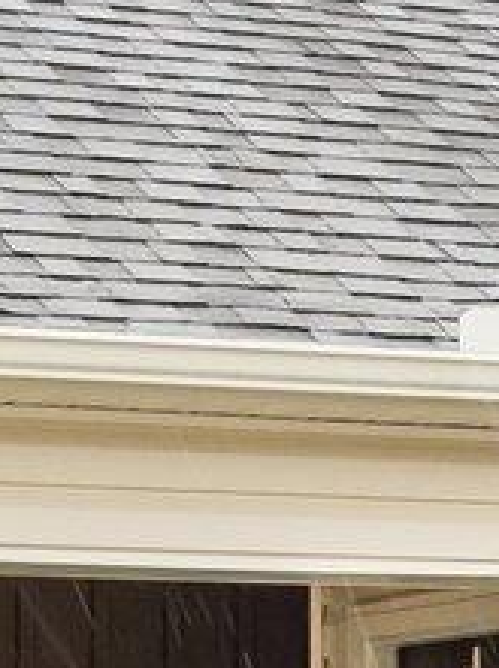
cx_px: 1252
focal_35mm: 260
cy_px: 895
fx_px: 5012
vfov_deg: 7.5
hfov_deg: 5.5
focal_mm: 14
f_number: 5.6
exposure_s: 1/160
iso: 200
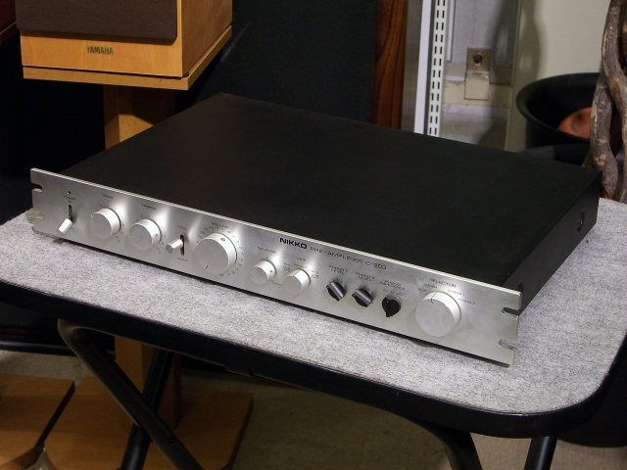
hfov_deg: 28.6
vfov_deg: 21.6
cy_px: 235
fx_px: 1232
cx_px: 314
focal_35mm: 68
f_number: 4
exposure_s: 1/25
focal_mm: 14.2
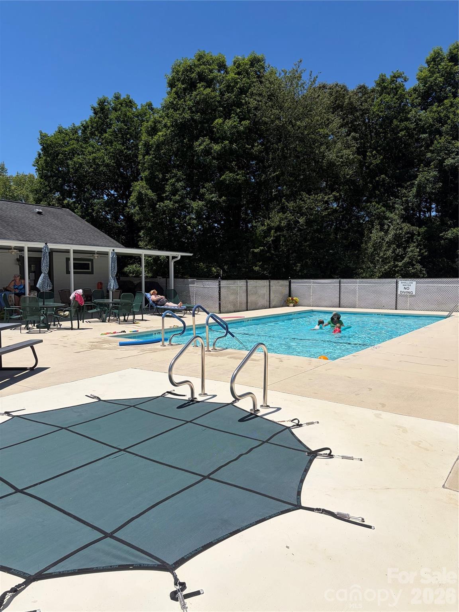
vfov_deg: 67.3
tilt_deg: -3.9
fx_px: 460
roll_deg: +0.3
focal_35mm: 26
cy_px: 306
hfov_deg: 53.1
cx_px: 230
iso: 50
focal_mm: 5.96
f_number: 1.6
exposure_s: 1/8850
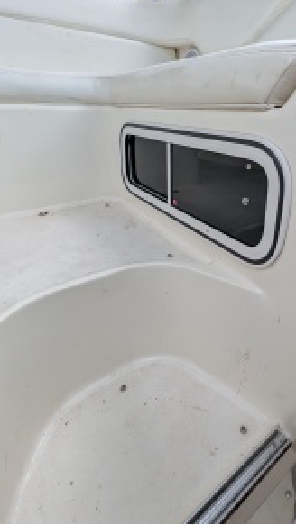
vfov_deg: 91.2
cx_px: 208
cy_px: 205
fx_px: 251
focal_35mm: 18
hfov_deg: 59.0
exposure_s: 1/666
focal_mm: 2.02
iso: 64
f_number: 1.7
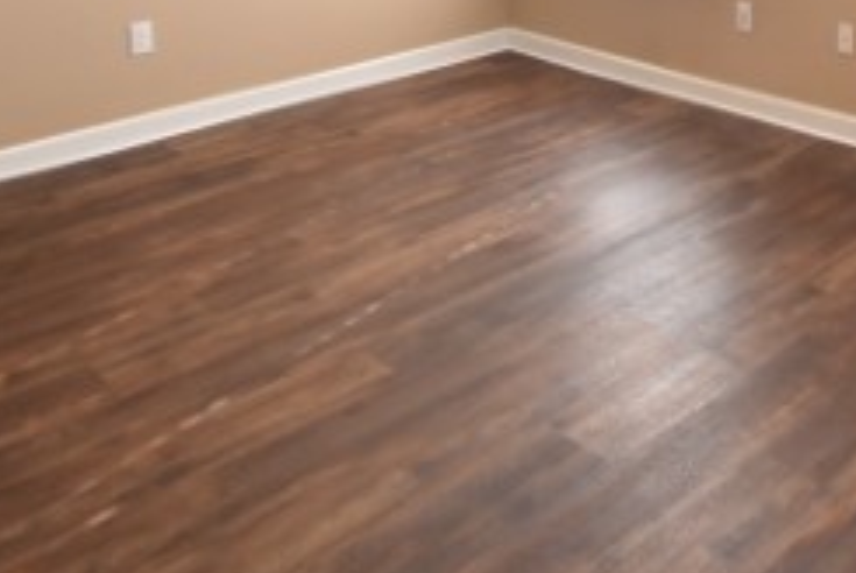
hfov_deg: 40.8
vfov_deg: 25.9
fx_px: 1047
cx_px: 783
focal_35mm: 44
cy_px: -182
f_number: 3.5
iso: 800
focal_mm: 10
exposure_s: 1/125
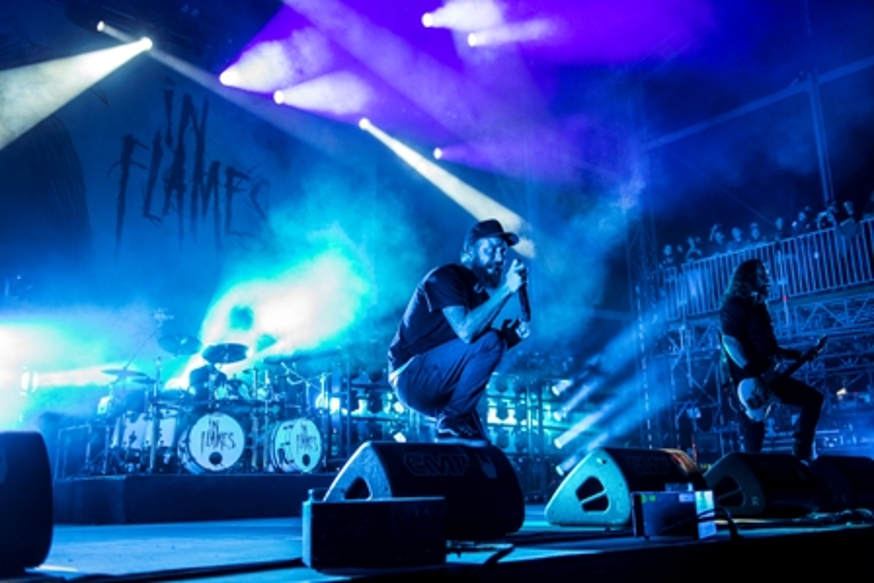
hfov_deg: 54.4
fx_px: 850
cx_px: 437
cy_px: 292
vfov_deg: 37.9
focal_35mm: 35
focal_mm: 35
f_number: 2.8
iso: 1250
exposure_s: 1/125
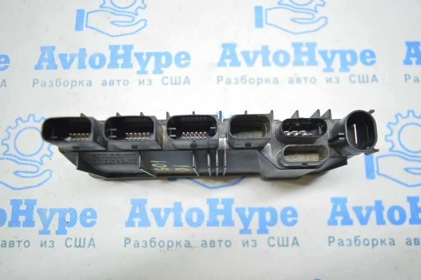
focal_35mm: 30
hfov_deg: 62.0
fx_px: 351
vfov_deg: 43.5
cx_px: 210
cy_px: 140
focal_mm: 20
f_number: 3.8
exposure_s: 1/40
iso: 400
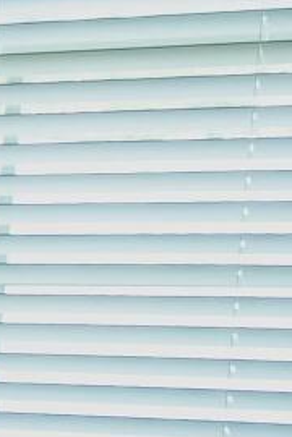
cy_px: 492
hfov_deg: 3.7
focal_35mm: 189
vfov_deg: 10.7
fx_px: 2299
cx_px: -2128
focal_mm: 17
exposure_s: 1/125
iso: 1400
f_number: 2.8
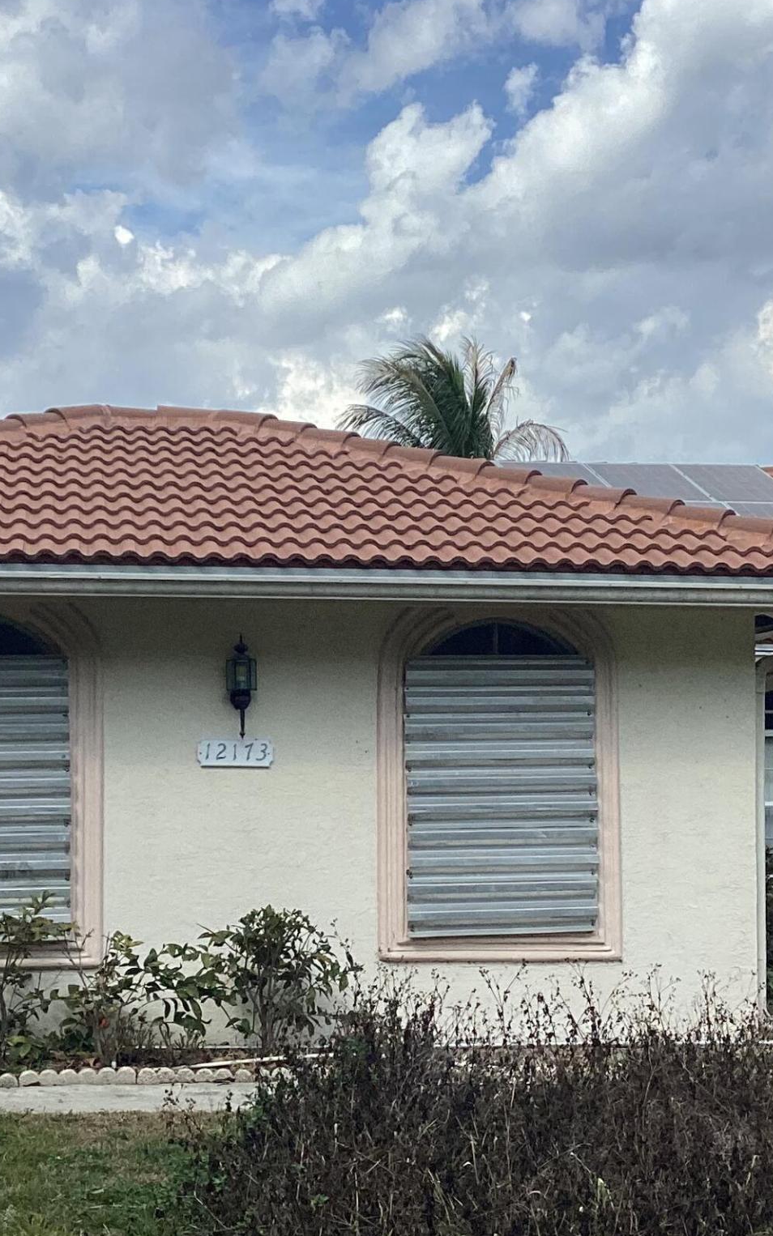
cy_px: 695
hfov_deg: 21.0
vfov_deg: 32.9
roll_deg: +0.1
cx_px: 395
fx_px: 2089
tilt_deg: +1.7
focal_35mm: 62
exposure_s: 1/1274
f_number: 2.4
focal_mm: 3.3
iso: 25
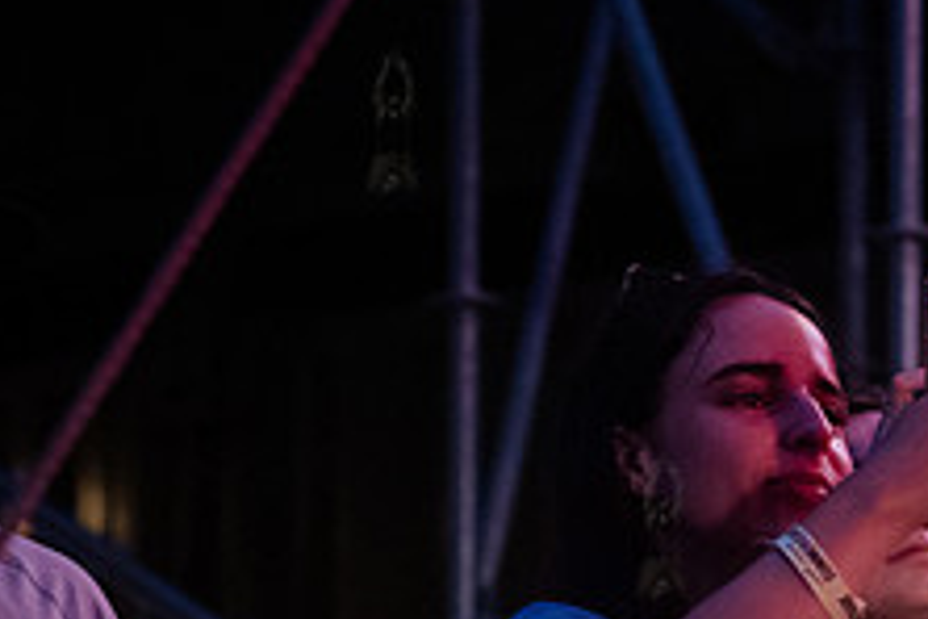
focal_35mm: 262
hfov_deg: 7.8
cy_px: 726
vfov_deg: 5.2
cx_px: 1200
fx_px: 6753
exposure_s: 1/400
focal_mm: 86
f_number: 4
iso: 6400
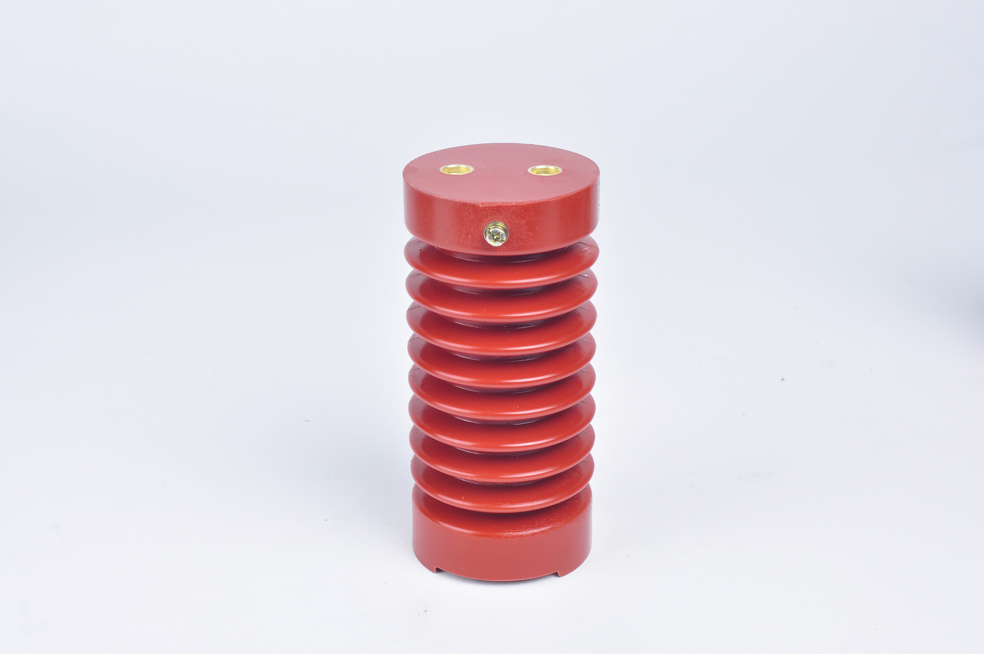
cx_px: 492
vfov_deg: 25.7
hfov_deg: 37.9
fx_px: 1433
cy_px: 327
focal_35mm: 52
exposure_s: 1/30
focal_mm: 35
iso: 320
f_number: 9.5
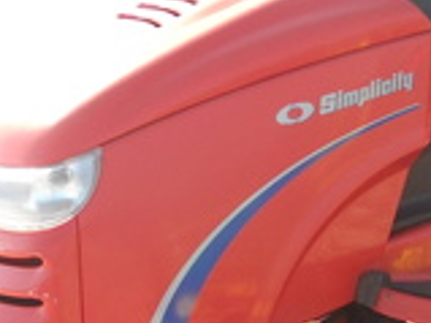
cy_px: 288
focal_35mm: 120
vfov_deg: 12.2
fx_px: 1493
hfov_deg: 16.2
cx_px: 374
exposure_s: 1/260
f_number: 2.8
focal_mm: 5.7
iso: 64
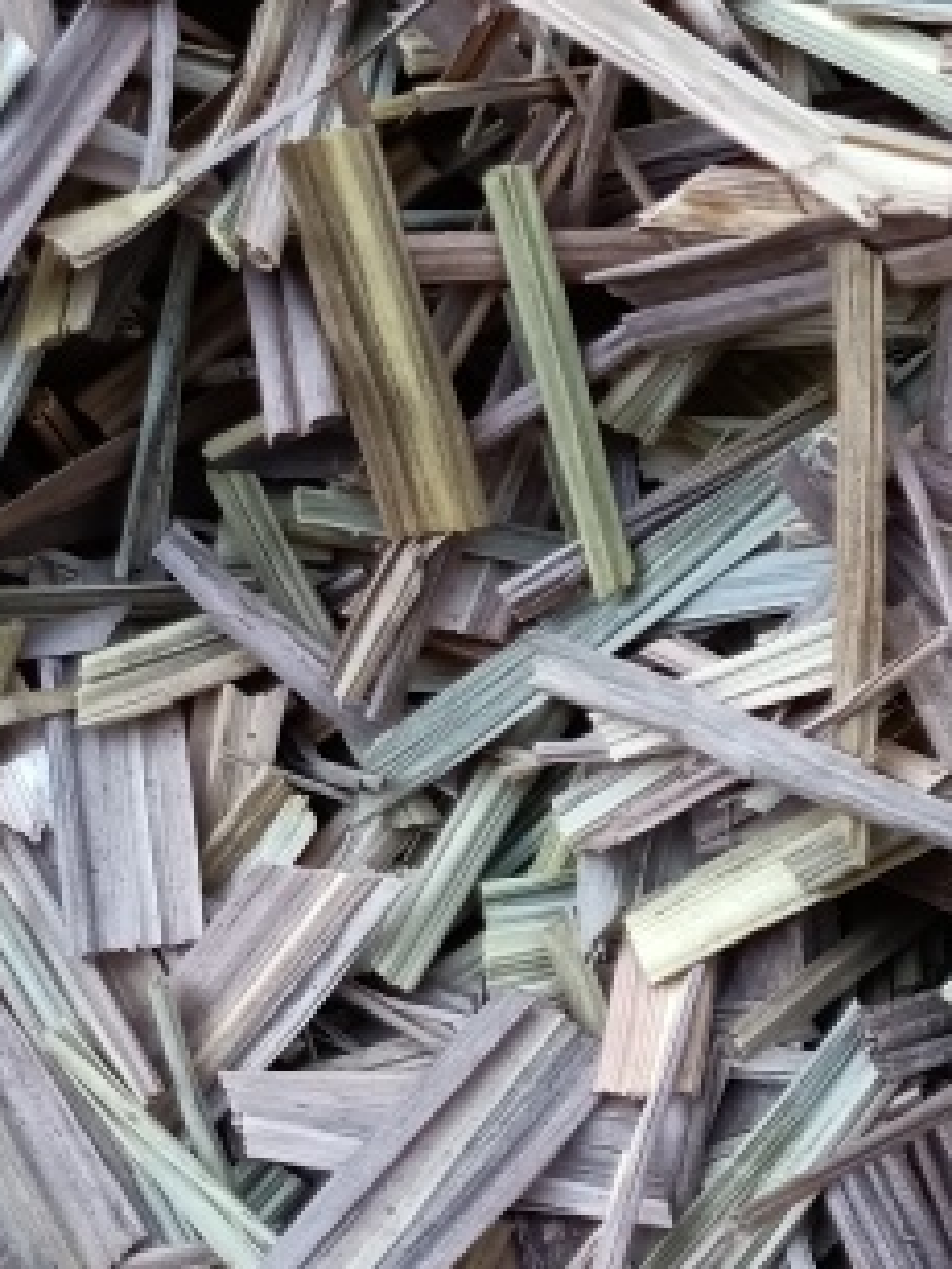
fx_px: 3300
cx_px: 1306
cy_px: -68
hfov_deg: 15.5
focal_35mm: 90
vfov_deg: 20.9
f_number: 1.8
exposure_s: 1/60
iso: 261
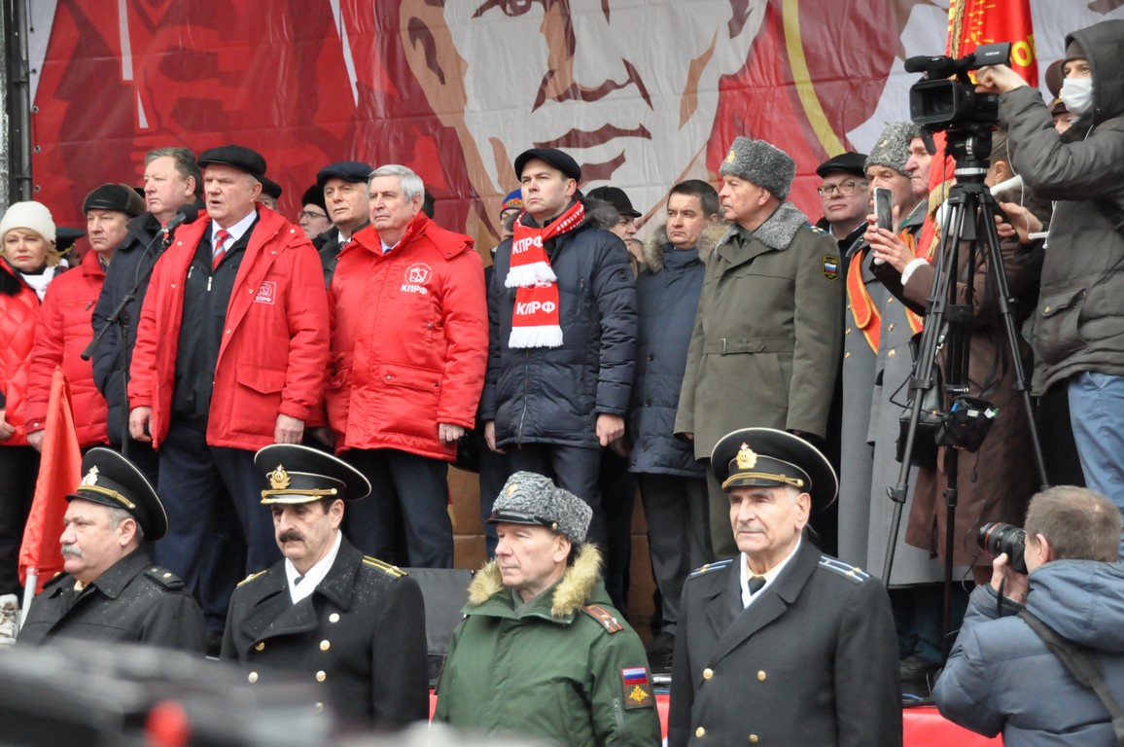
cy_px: 374
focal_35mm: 93
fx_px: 2900
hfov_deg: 21.9
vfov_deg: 14.7
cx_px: 562
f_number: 4.8
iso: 3200
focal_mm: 62
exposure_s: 1/800
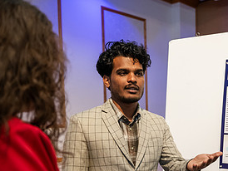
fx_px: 389
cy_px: 153
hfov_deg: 31.1
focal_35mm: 59
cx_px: 206
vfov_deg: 24.2
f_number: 3.2
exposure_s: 1/160
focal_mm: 29
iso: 1600
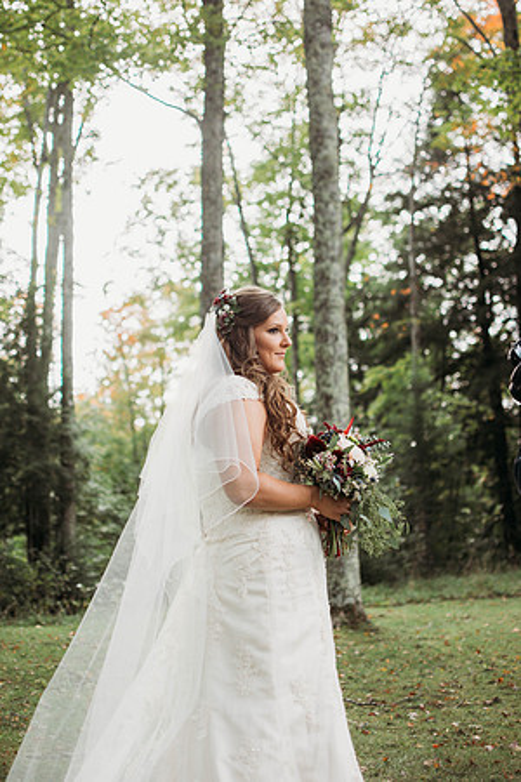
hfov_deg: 25.8
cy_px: 391
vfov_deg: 37.9
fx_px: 1140
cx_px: 260
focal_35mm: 52
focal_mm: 35
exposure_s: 1/1250
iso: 250
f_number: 1.8
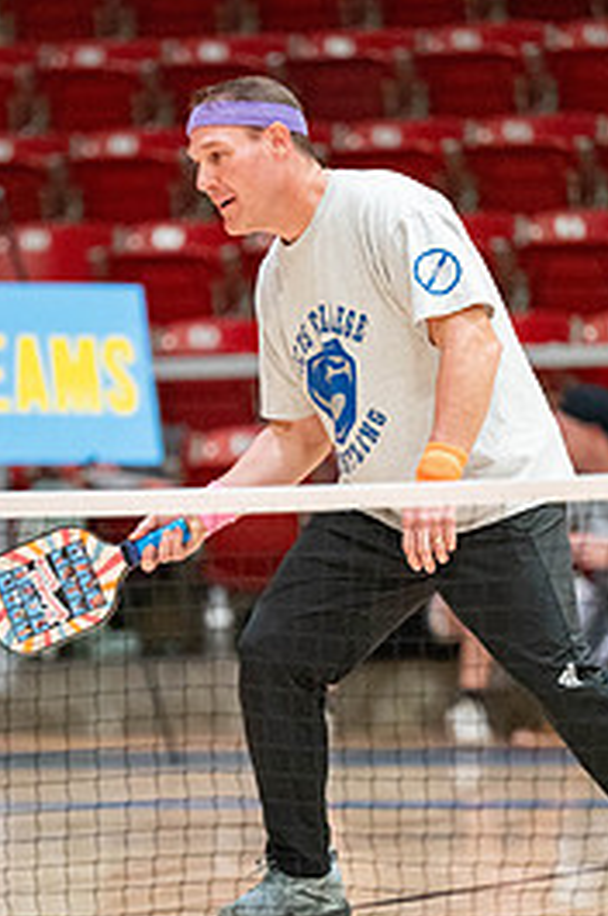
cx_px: 256
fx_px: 8203
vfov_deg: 6.4
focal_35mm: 323
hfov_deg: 4.2
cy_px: 498
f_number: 2.8
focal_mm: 190
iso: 5000
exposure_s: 1/500
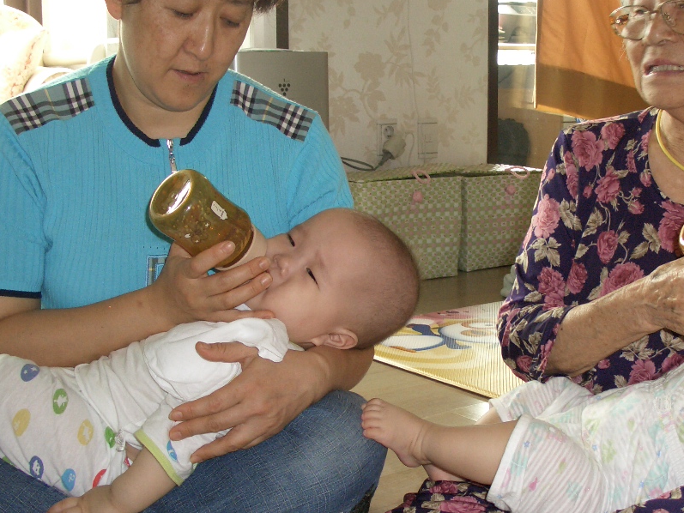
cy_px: 268
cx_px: 424
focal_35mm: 53
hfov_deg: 36.0
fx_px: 1047
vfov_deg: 27.5
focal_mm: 7.1
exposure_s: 1/60
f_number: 2.8
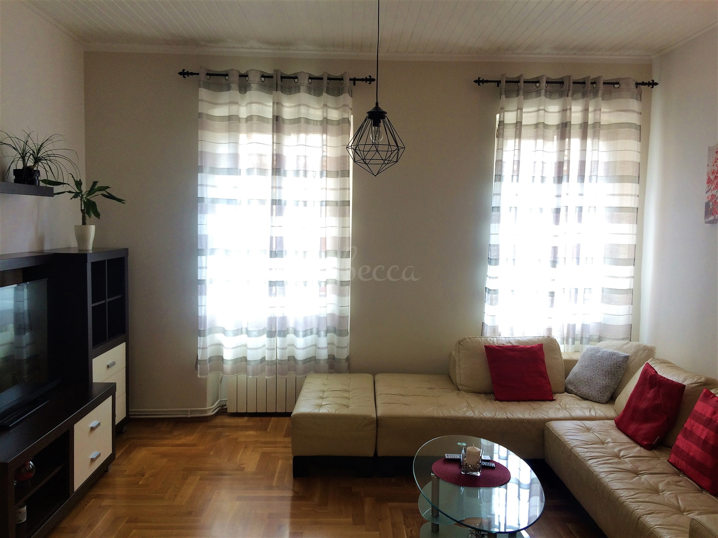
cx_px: 359
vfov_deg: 48.2
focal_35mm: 29
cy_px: 269
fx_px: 602
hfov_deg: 61.7
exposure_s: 1/50
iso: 40
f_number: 2.2
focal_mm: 4.15
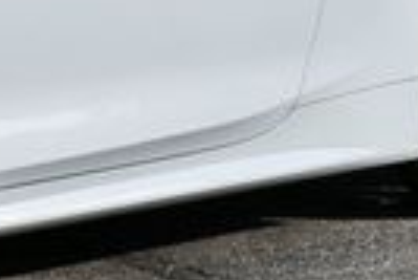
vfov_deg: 7.0
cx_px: -201
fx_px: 2232
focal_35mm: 192
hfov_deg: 10.4
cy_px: -167
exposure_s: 1/250
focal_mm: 20
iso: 140
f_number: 8
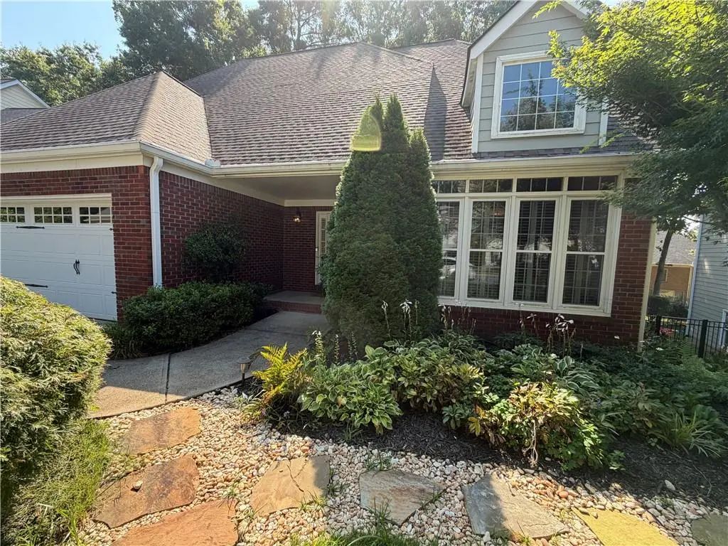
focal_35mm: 14
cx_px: 364
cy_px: 273
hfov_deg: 102.1
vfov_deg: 85.7
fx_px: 294
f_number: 2.2
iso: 50
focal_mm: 2.22
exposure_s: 1/340
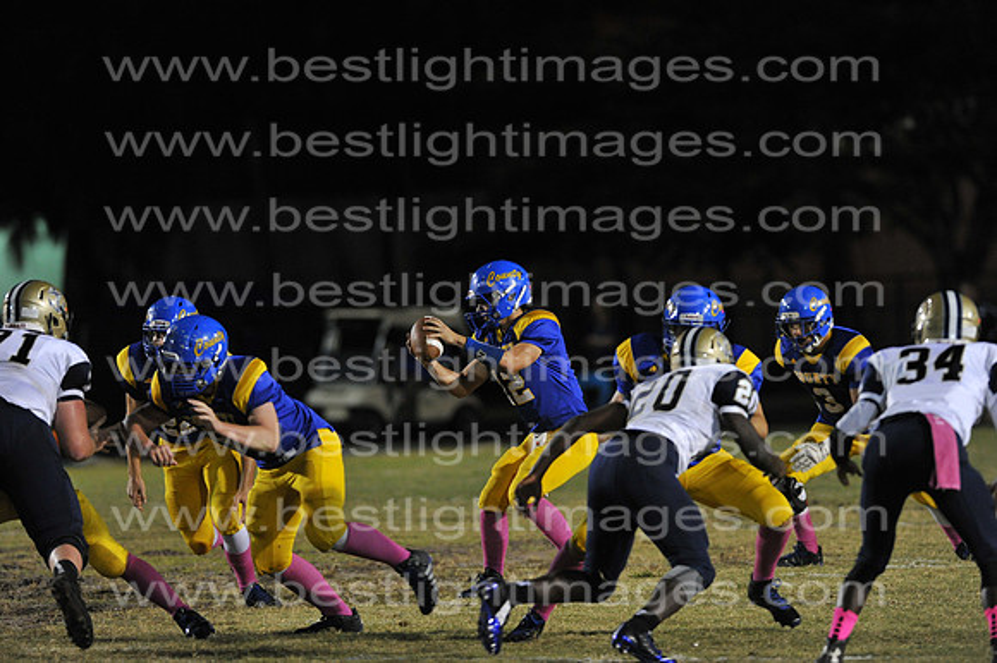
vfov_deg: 4.6
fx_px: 8303
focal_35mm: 300
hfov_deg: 6.9
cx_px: 498
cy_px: 332
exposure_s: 1/500
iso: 5000
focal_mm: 300
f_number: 4
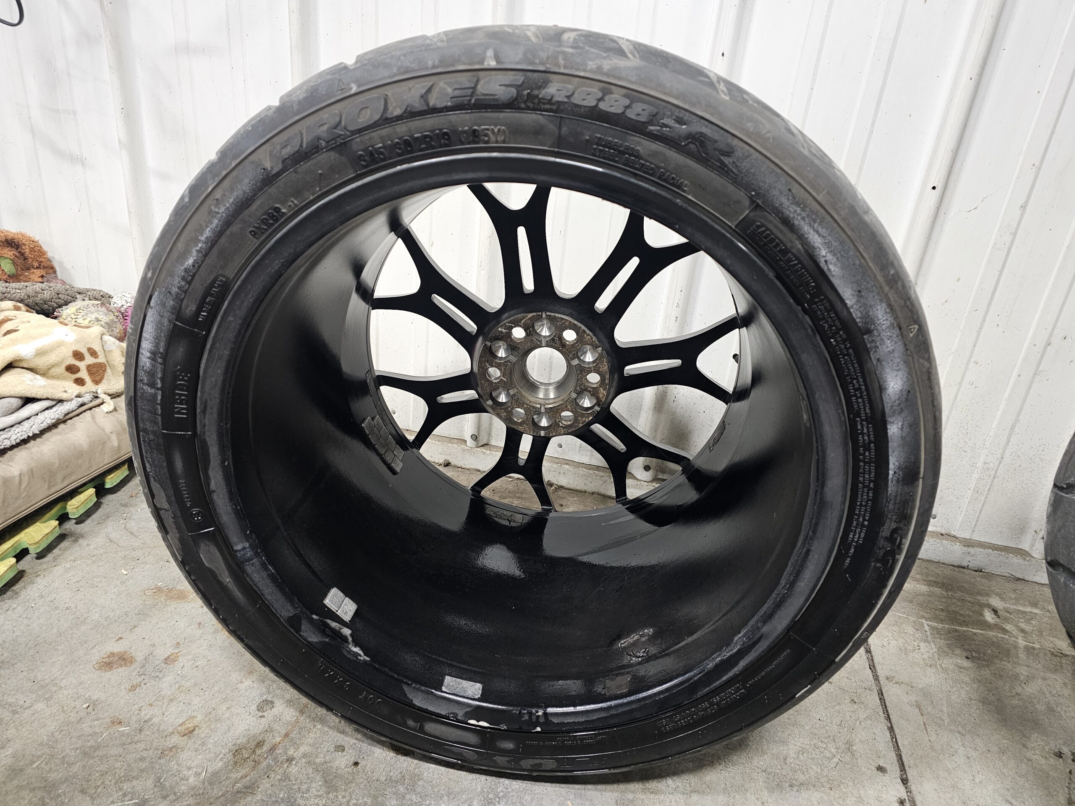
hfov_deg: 73.9
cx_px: 538
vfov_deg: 58.9
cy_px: 403
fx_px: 714
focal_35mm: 23
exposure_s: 1/60
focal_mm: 6.3
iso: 640
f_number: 1.7
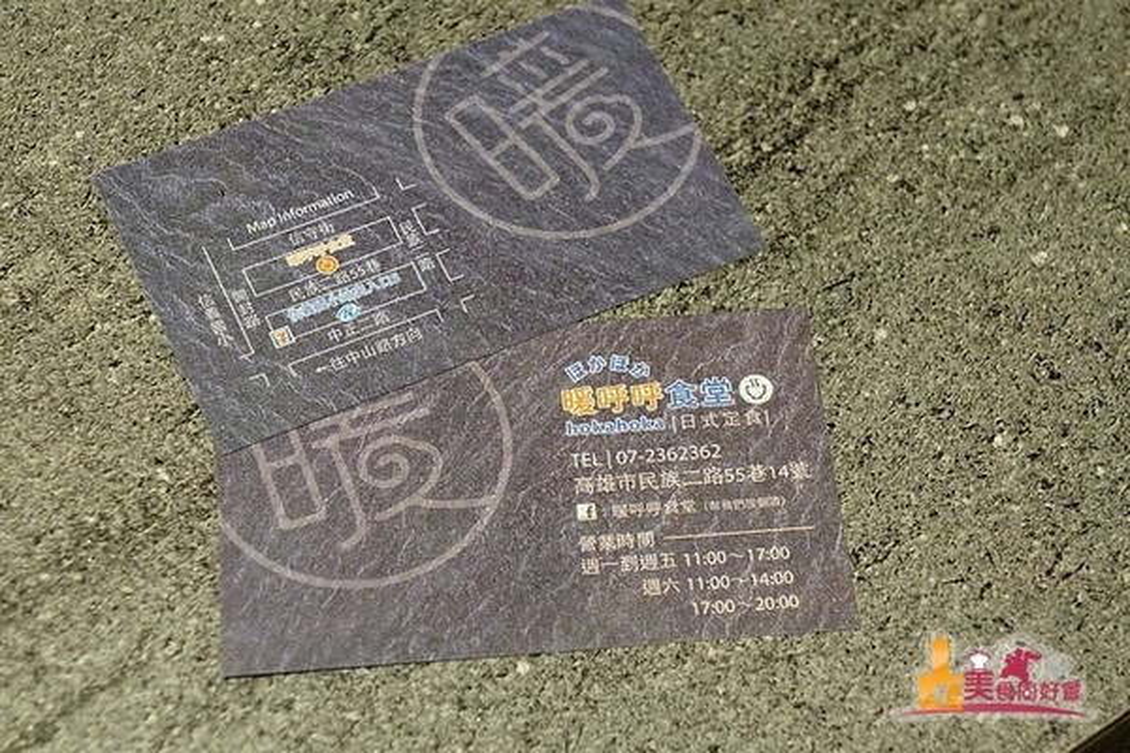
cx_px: 565
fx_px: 2589
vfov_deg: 16.6
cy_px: 376
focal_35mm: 82
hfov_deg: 24.6
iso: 4000
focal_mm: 55
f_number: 6.3
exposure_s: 1/100
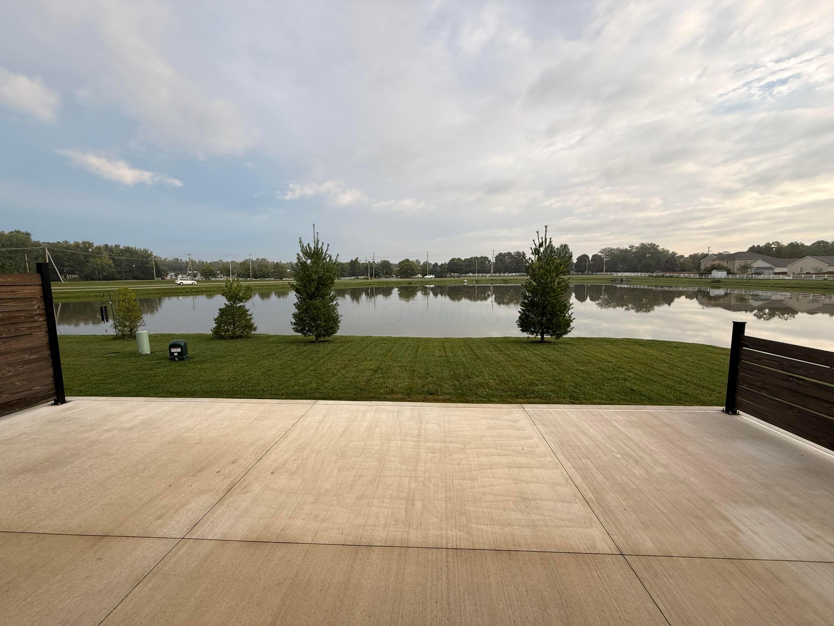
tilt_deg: -5.6
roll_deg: +0.4
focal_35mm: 14
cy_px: 313
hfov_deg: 102.1
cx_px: 417
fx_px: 337
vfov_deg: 85.7
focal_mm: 2.22
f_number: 2.2
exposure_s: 1/734
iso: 50
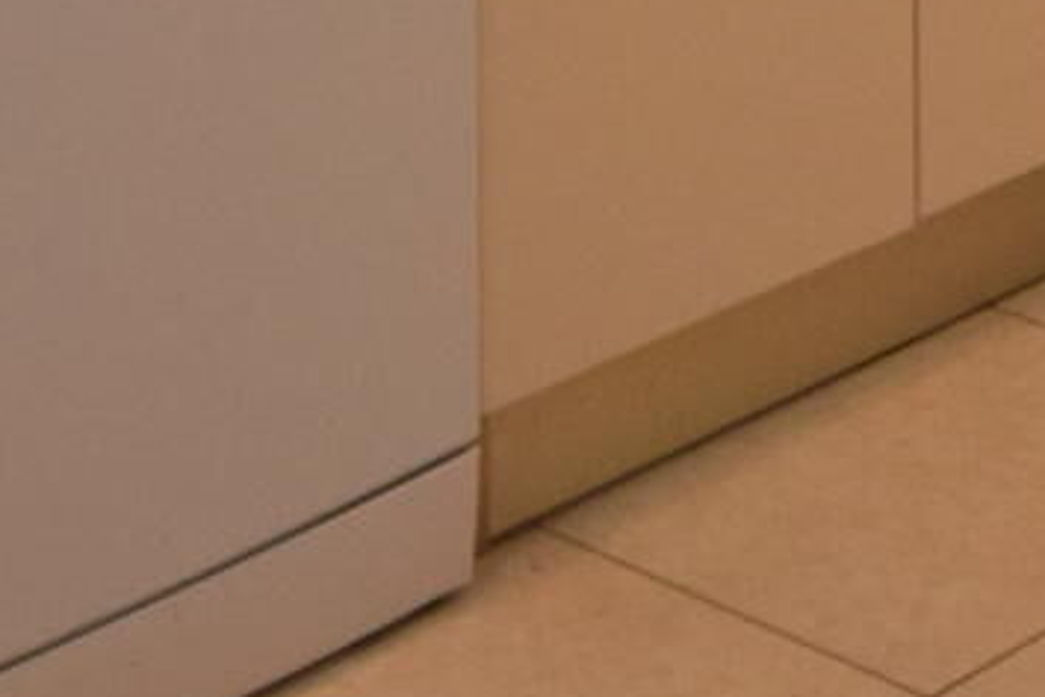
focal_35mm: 152
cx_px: 602
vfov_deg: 7.6
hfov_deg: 13.5
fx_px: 4423
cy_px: -1527
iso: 400
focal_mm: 15
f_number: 4.2
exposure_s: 1/80
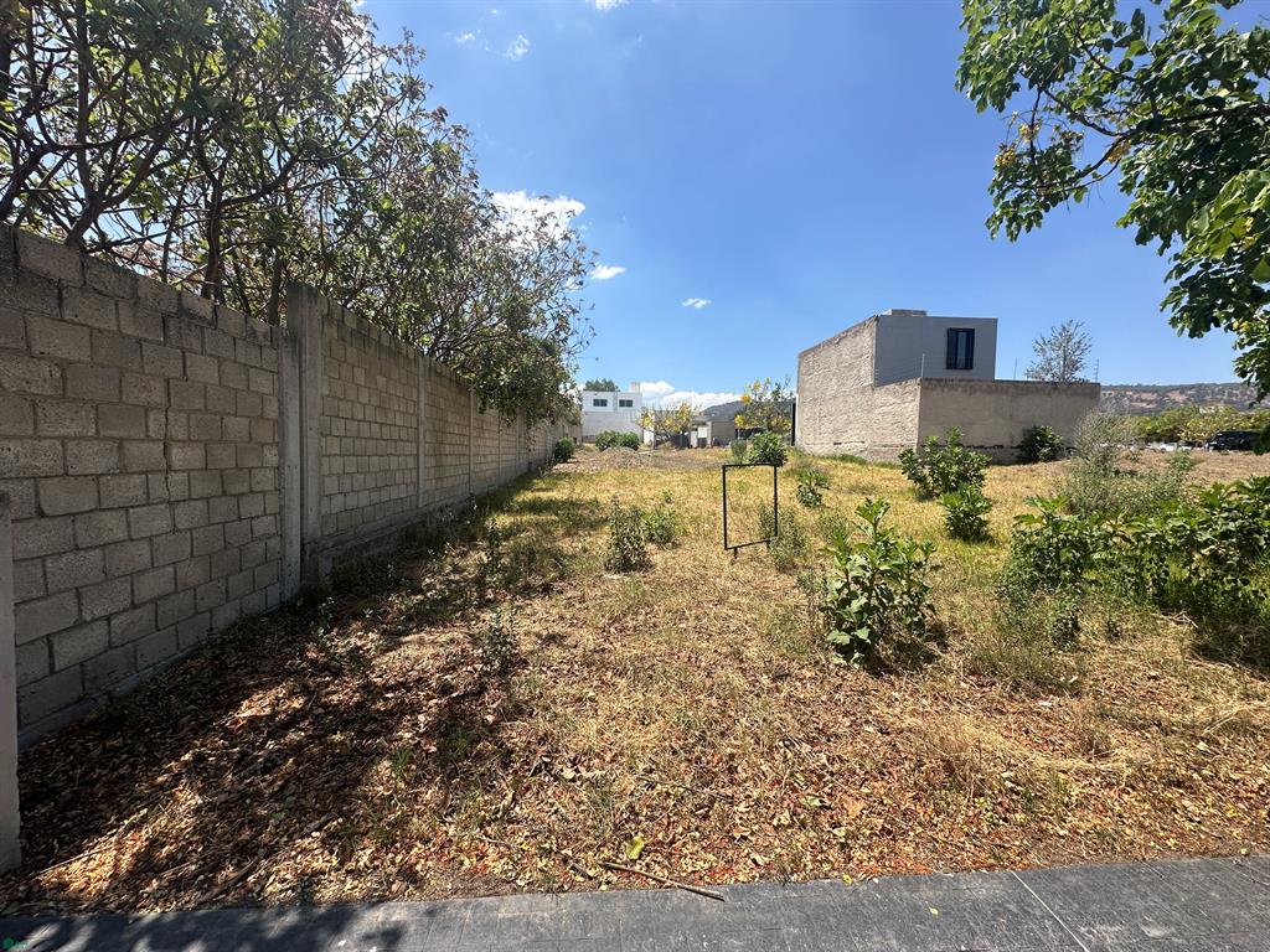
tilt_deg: -2.9
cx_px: 635
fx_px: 514
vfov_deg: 85.7
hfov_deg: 102.1
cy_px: 476
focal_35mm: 14
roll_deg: -1.8
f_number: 2.2
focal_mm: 2.22
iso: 40
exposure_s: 1/1531
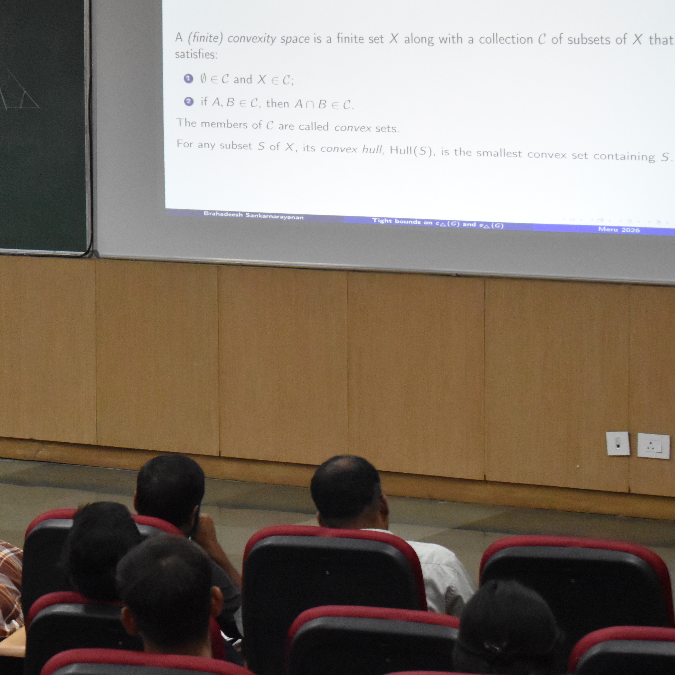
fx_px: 2978
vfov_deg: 12.9
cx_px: -19
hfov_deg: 12.8
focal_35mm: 135
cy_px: 234
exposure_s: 1/125
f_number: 5.3
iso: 3200
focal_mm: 48
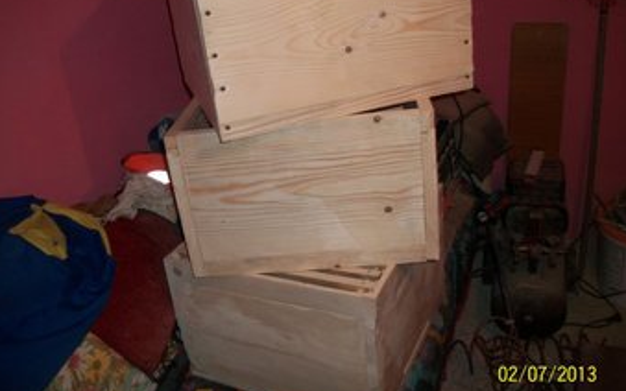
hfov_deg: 55.3
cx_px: 307
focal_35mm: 35
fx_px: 597
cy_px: 185
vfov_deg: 36.3
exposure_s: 1/30
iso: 80
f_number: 2.9
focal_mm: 5.7
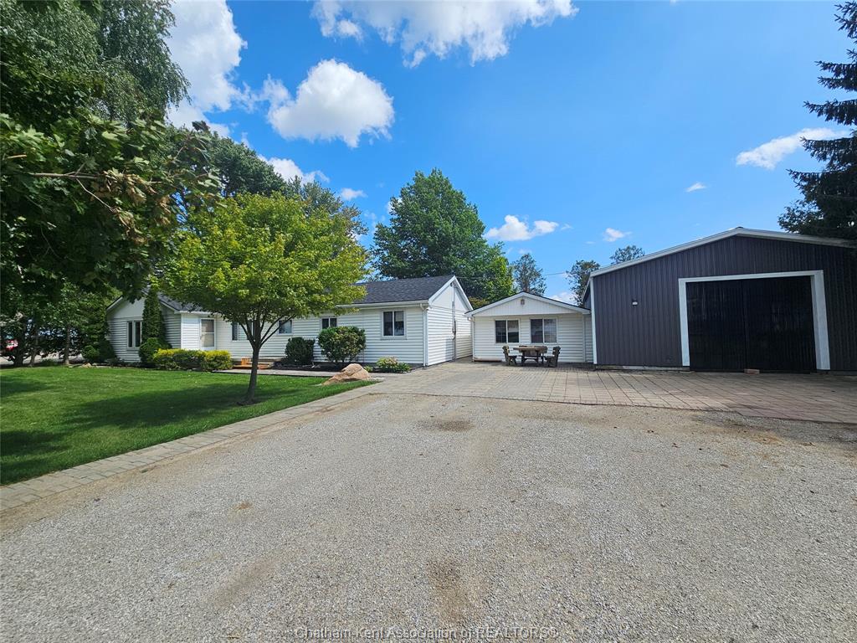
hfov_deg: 106.2
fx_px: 322
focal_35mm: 13
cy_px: 322
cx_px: 428
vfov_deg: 89.9
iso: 50
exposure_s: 1/2537
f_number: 2.2
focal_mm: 2.2
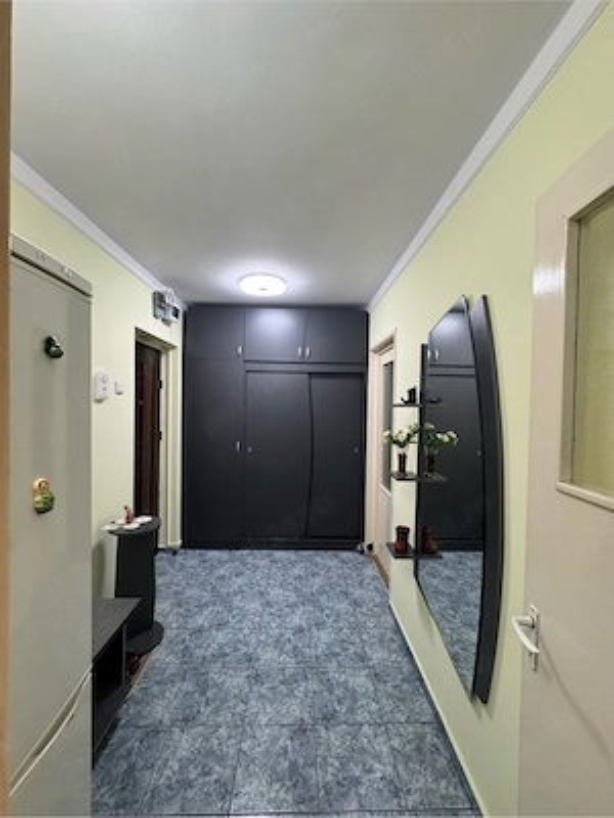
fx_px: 331
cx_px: 307
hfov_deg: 85.7
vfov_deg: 102.1
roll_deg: -1.5
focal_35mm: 14
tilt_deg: +0.0
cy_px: 409
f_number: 2.2
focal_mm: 2.22
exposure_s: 1/50
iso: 200
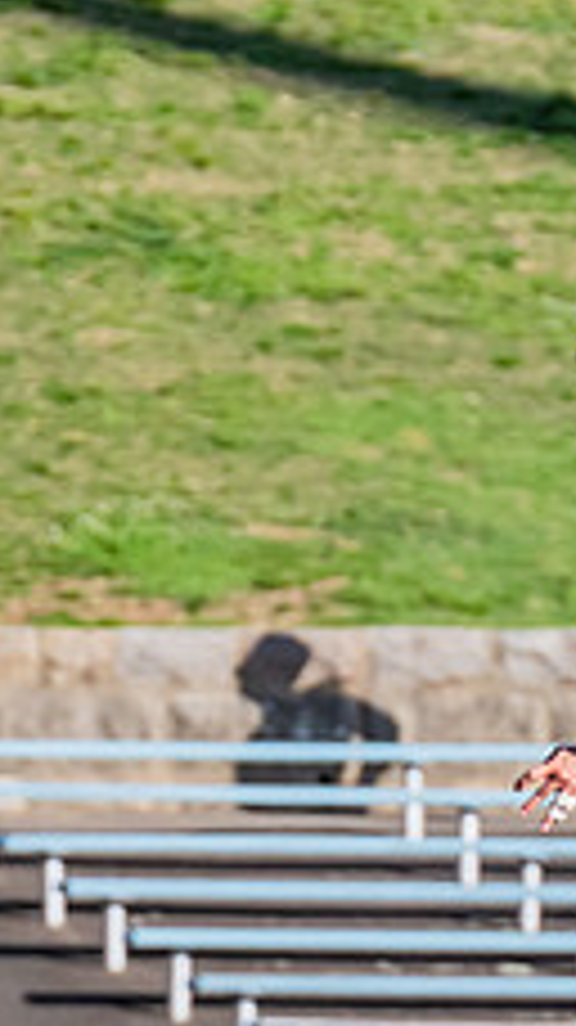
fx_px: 43726
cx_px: 564
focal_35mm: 1608
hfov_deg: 0.8
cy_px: 860
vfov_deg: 1.3
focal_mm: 420
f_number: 8
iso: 800
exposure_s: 1/1600
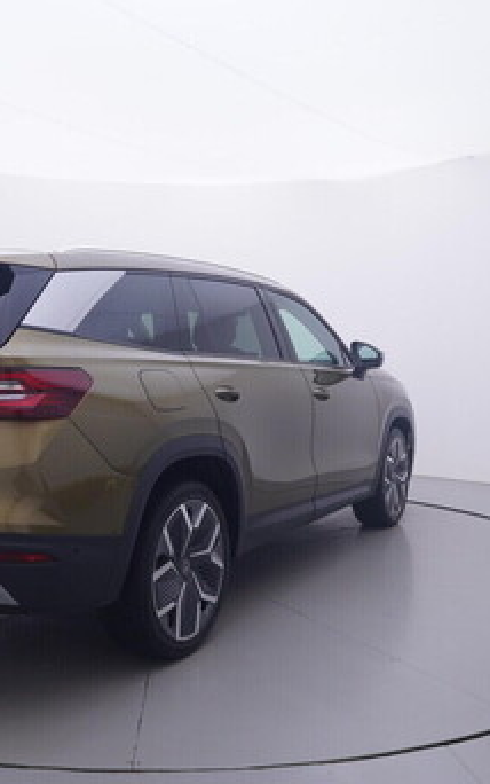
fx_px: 786
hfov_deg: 34.5
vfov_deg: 53.0
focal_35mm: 37
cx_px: 187
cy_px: 398
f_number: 5
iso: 200
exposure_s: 1/80
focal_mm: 15
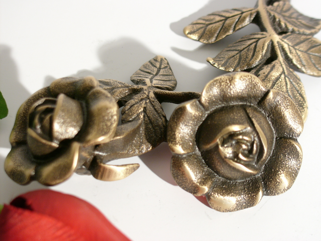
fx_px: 835
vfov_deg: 16.4
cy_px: 120
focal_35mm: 90
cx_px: 160
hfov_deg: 21.8
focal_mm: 22.5
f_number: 3.2
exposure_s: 1/80
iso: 100
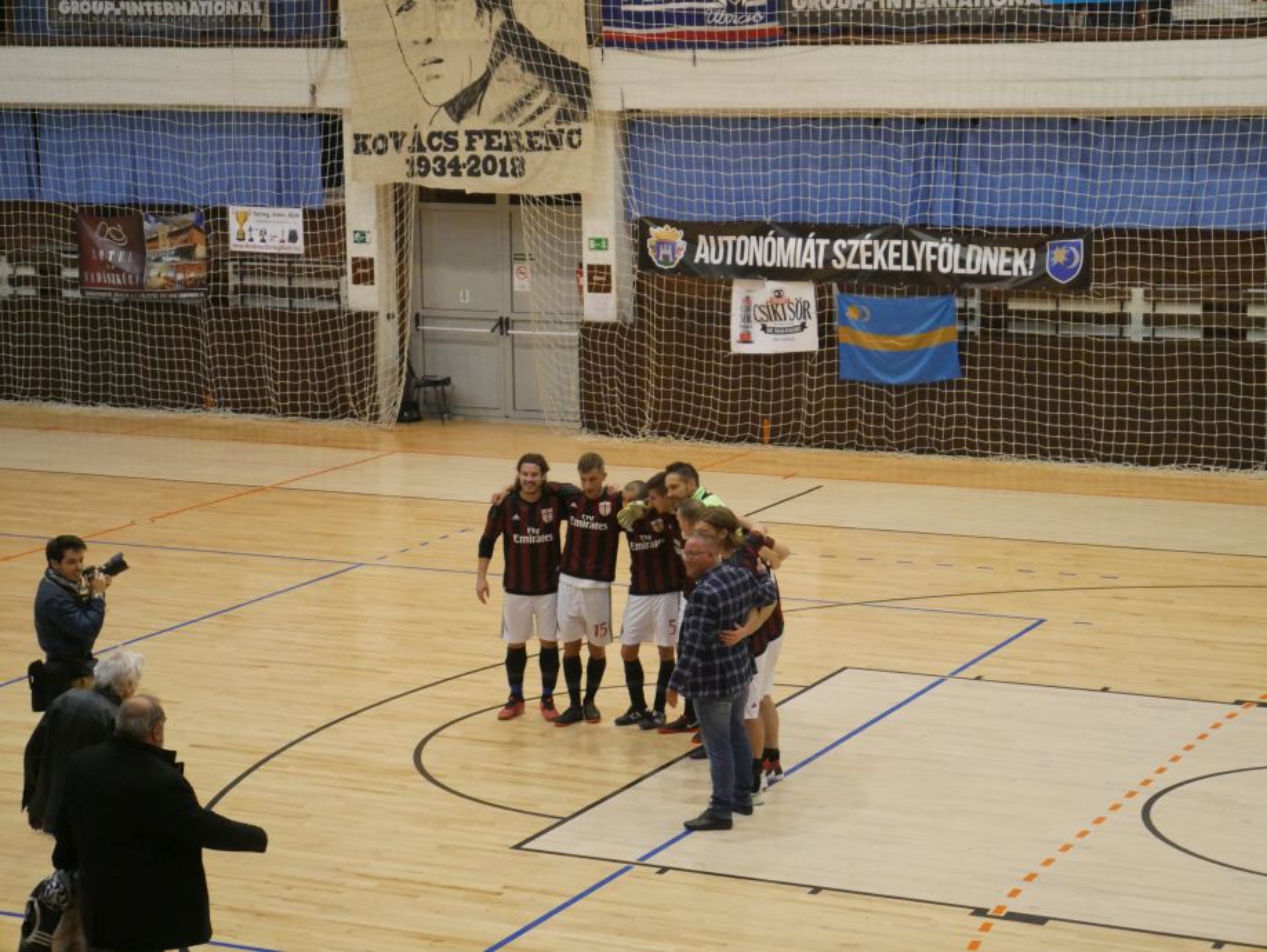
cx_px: 634
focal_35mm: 84
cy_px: 476
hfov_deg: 23.3
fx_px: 3077
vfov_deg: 17.6
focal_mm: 42
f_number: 5.6
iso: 3200
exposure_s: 1/100
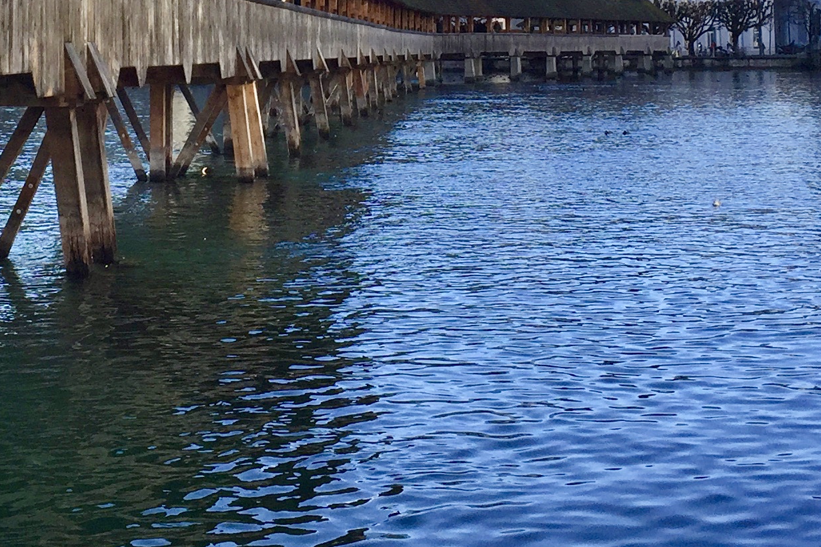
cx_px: 233
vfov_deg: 16.4
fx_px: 1824
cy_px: -107
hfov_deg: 25.1
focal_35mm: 80
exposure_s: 1/1522
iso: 32
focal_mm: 4.15
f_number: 2.2
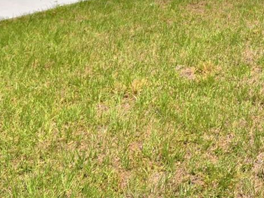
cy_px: -73
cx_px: 301
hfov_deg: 32.7
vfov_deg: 24.6
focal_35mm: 50
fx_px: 381
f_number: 4.5
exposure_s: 1/2000
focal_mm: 10
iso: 100
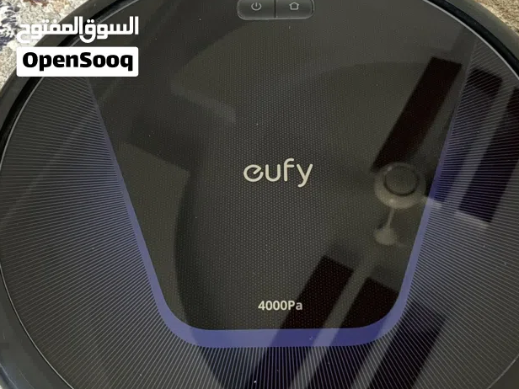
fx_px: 405
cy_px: 198
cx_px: 265
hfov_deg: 65.3
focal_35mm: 27
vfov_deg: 51.4
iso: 1000
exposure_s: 1/30
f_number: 1.6
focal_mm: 4.2
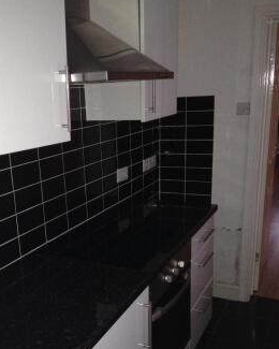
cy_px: 220
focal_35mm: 46
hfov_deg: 32.6
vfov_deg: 40.0
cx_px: 105
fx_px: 475
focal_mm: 4.28
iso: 250
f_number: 2.4
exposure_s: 1/16
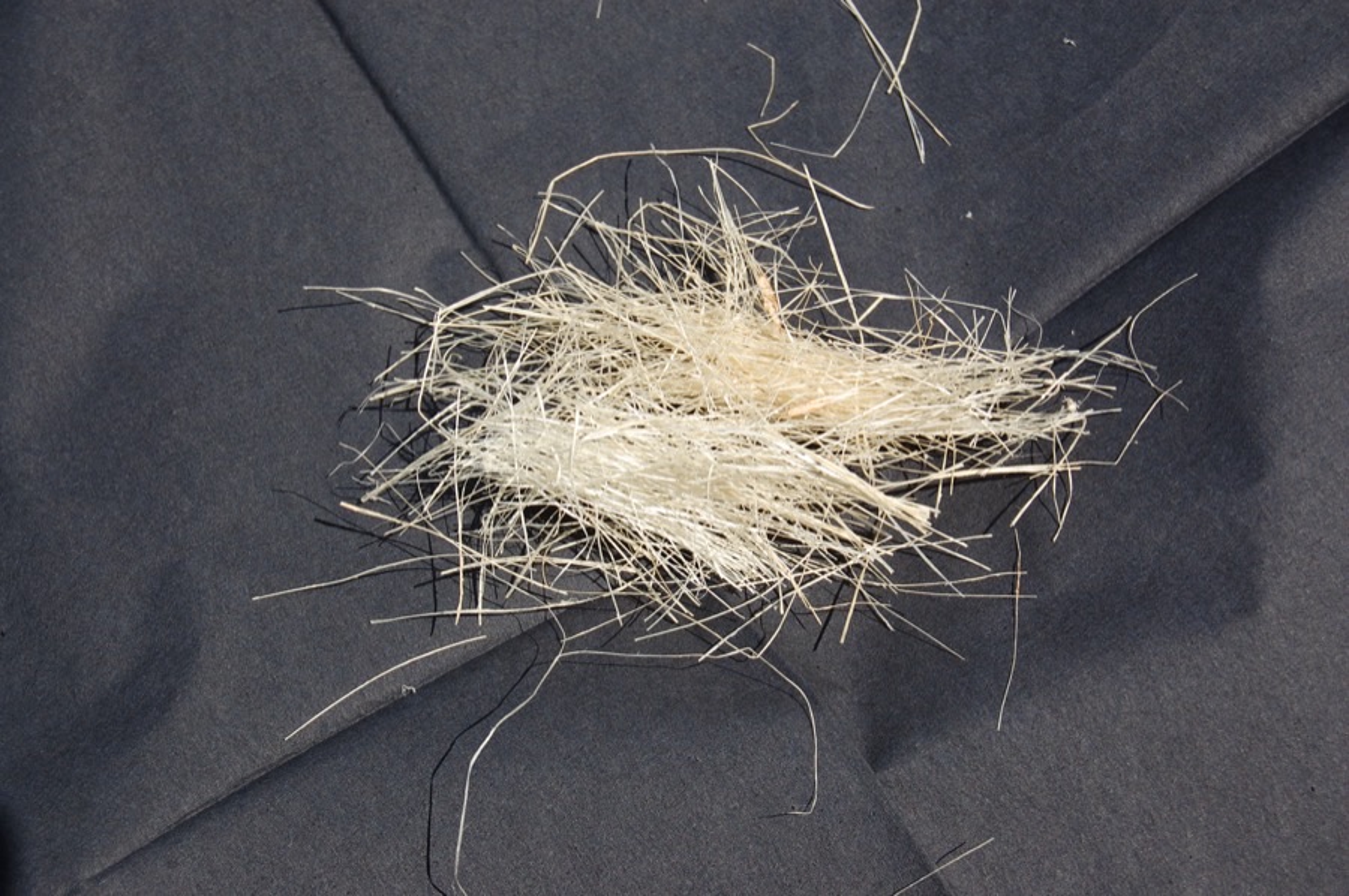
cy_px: 448
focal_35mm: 78
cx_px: 674
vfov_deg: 17.5
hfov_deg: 26.0
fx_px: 2920
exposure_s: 1/320
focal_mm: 52
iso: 200
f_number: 10
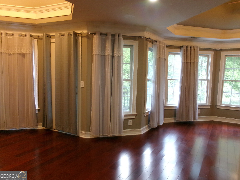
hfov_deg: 63.4
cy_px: 90
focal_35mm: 28
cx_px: 120
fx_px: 194
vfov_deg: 49.7
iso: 400
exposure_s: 1/20
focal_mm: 5.1
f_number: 3.9
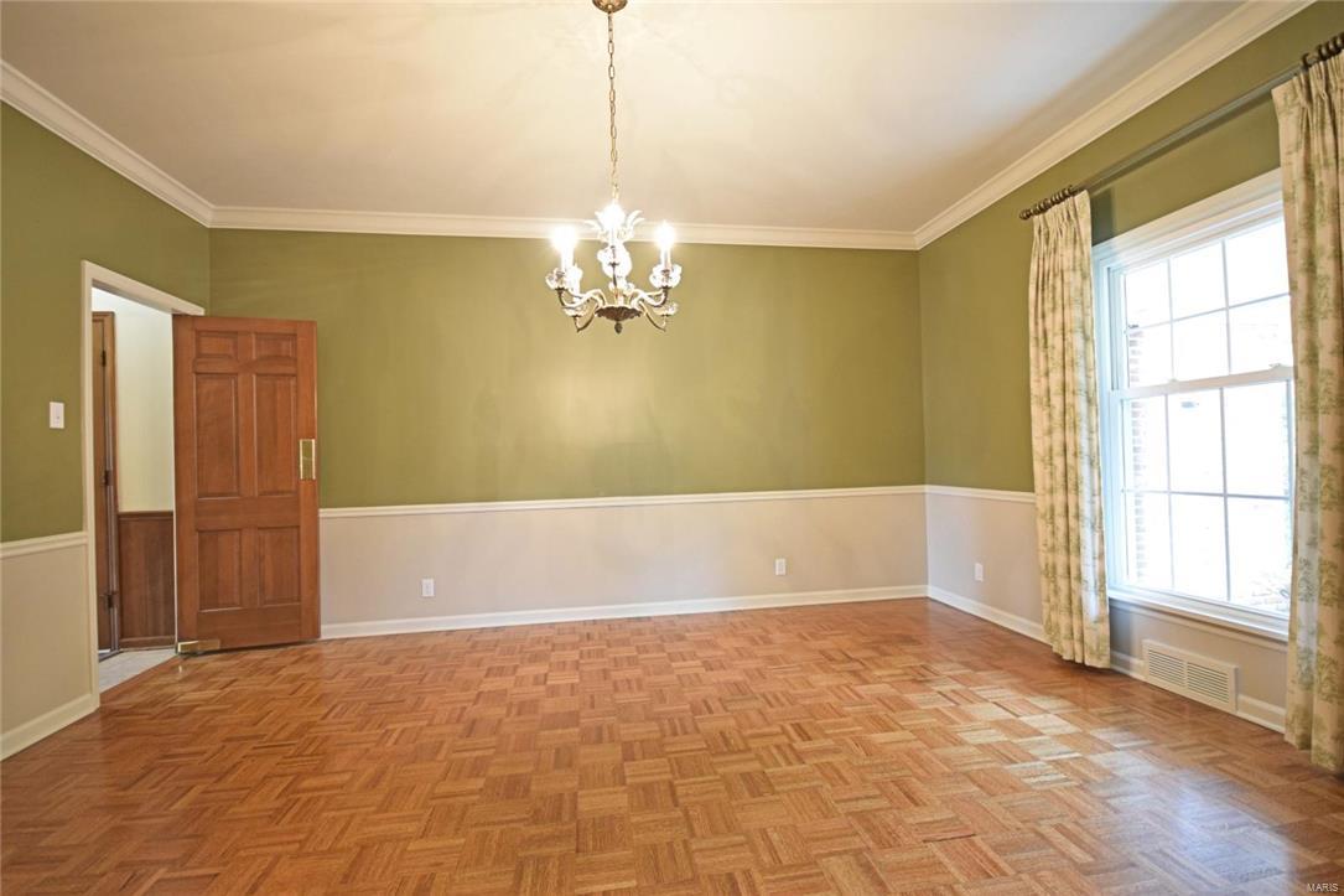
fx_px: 560
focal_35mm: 15
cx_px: 672
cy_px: 448
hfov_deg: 100.4
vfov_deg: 77.3
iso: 640
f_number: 4
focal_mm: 10
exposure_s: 1/13
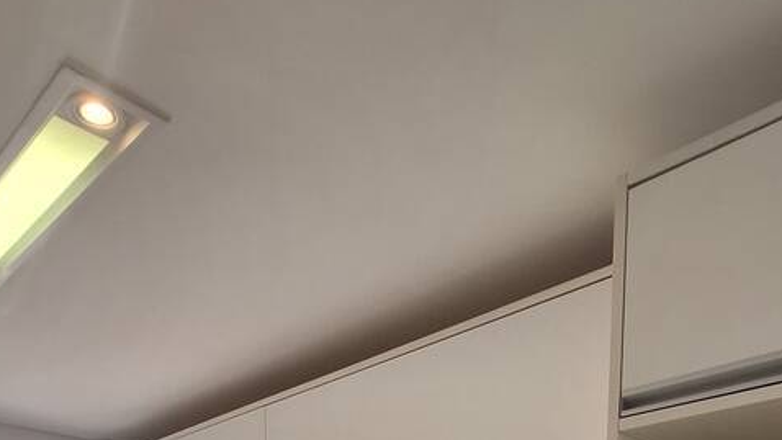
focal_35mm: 32
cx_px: 383
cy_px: 705
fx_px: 664
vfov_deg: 25.0
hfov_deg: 61.0
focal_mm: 1.74
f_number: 2.2
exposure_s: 1/120
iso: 64
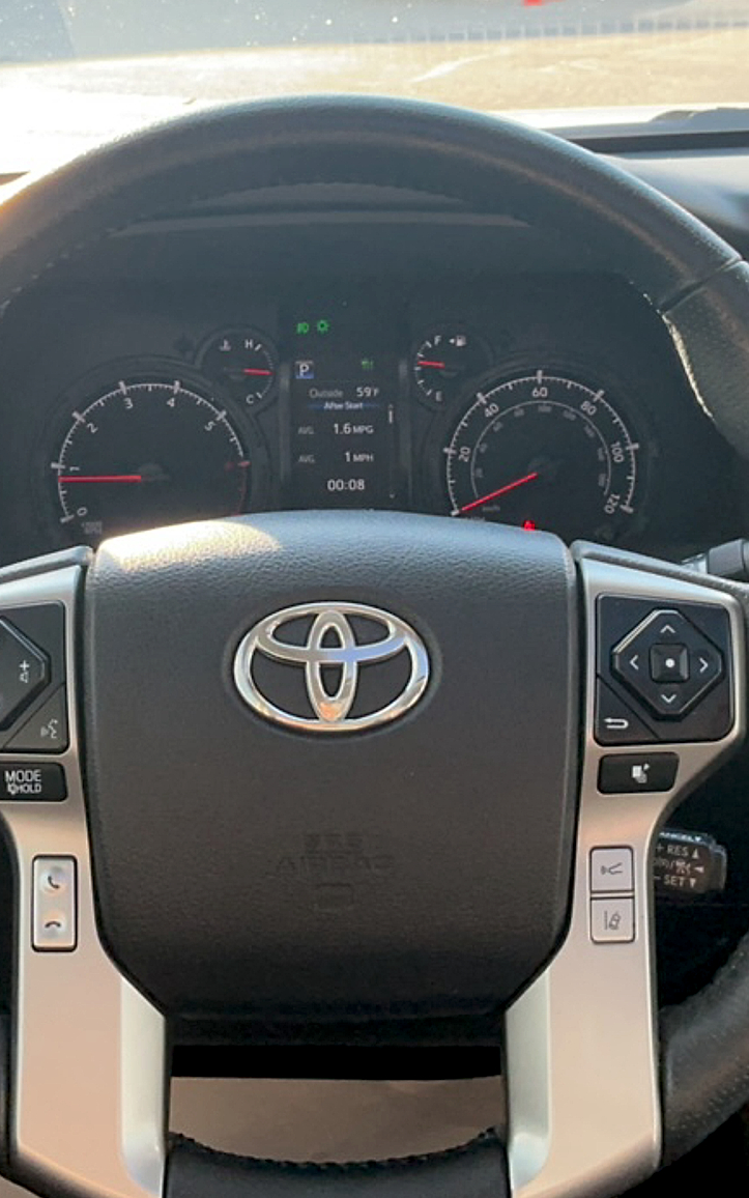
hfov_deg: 29.2
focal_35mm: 44
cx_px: 362
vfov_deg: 45.3
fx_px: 1436
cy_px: 586
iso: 125
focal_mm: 3
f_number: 1.8
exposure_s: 1/120
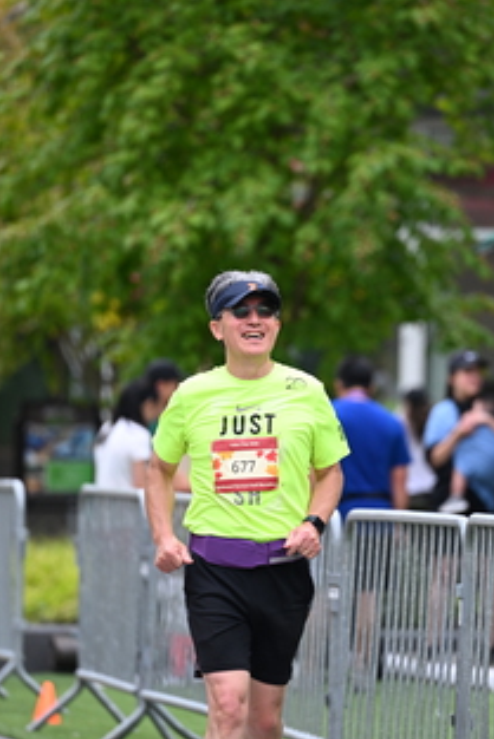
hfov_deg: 3.9
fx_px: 7237
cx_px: 342
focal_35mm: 352
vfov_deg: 5.9
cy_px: 397
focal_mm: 200
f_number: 2.8
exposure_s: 1/2000
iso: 640
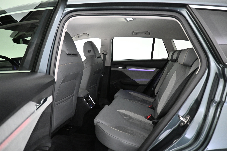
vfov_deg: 53.1
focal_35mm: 24
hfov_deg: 73.7
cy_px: 76
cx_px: 114
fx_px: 151
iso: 4000
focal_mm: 16
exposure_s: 1/40
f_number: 3.5
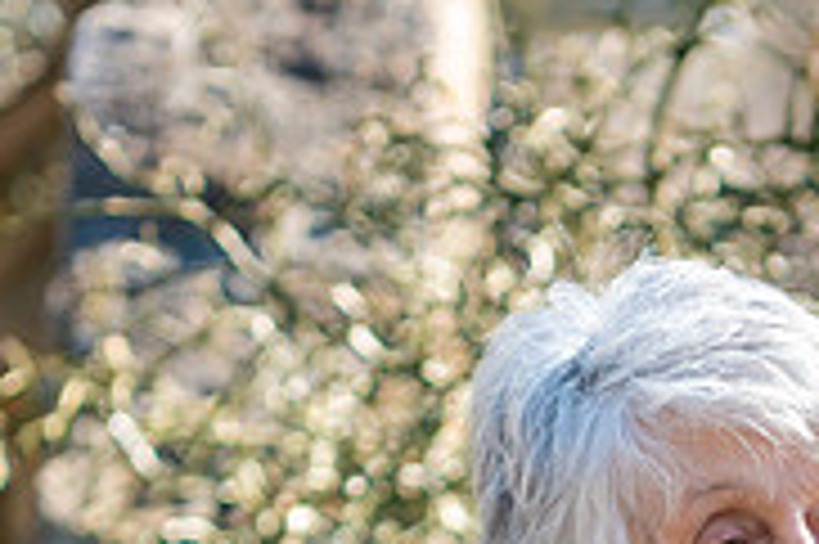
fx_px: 5069
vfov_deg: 6.1
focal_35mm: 223
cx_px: 576
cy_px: 686
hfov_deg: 9.2
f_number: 3.2
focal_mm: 70
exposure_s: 1/1250
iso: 720
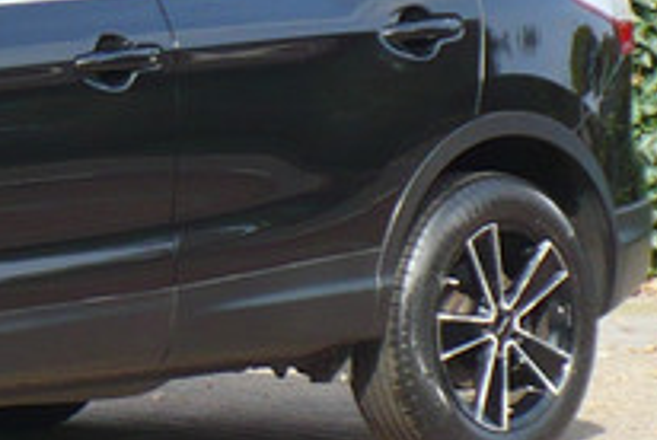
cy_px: 13
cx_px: -239
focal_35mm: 258
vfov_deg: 5.3
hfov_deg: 7.9
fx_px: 4715
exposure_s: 1/320
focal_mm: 8.9
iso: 100
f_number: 3.1
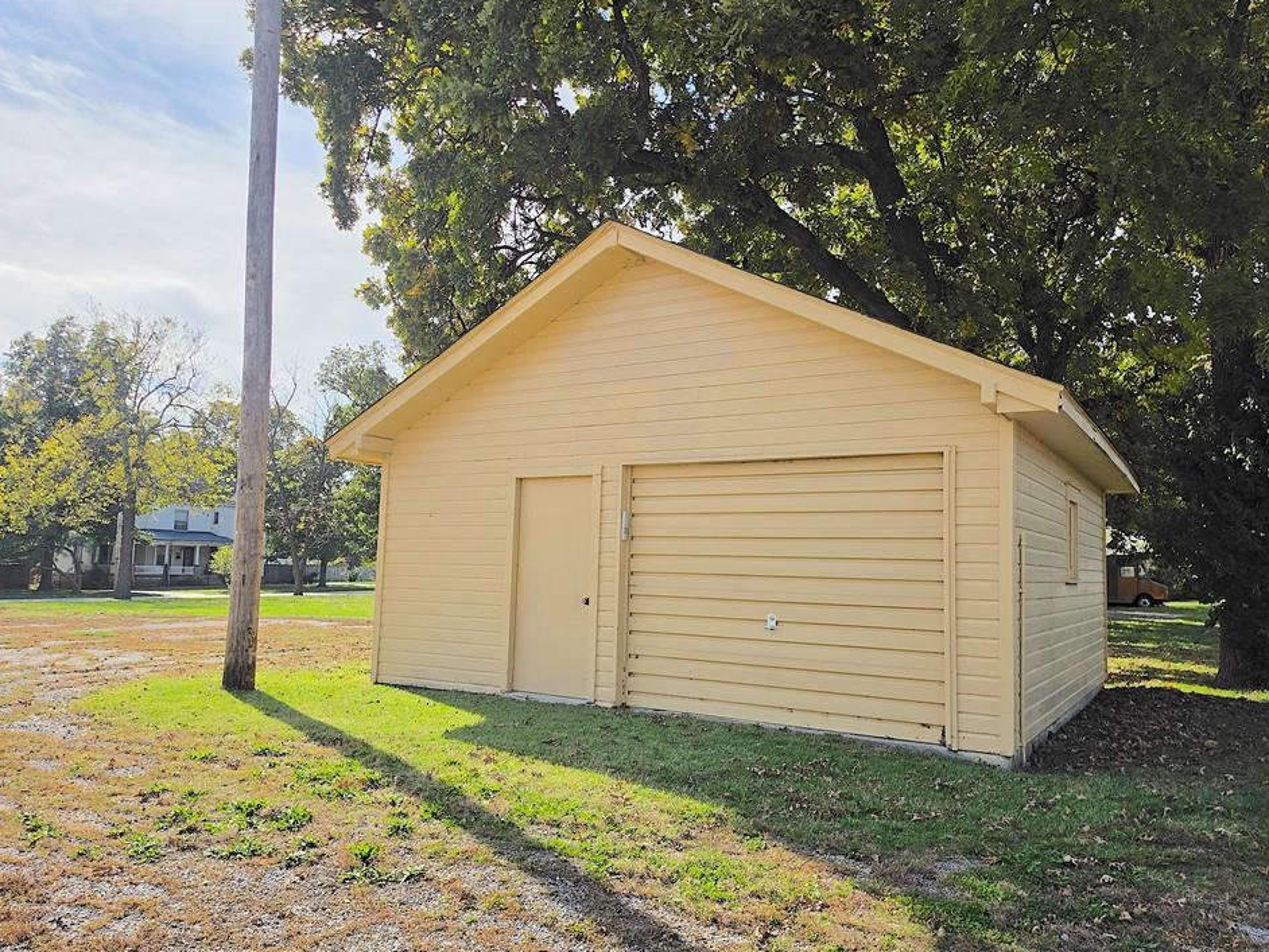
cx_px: 613
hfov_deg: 69.4
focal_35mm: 25
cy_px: 508
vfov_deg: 54.9
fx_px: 917
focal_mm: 6.5
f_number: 1.4
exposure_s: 1/7939
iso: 40
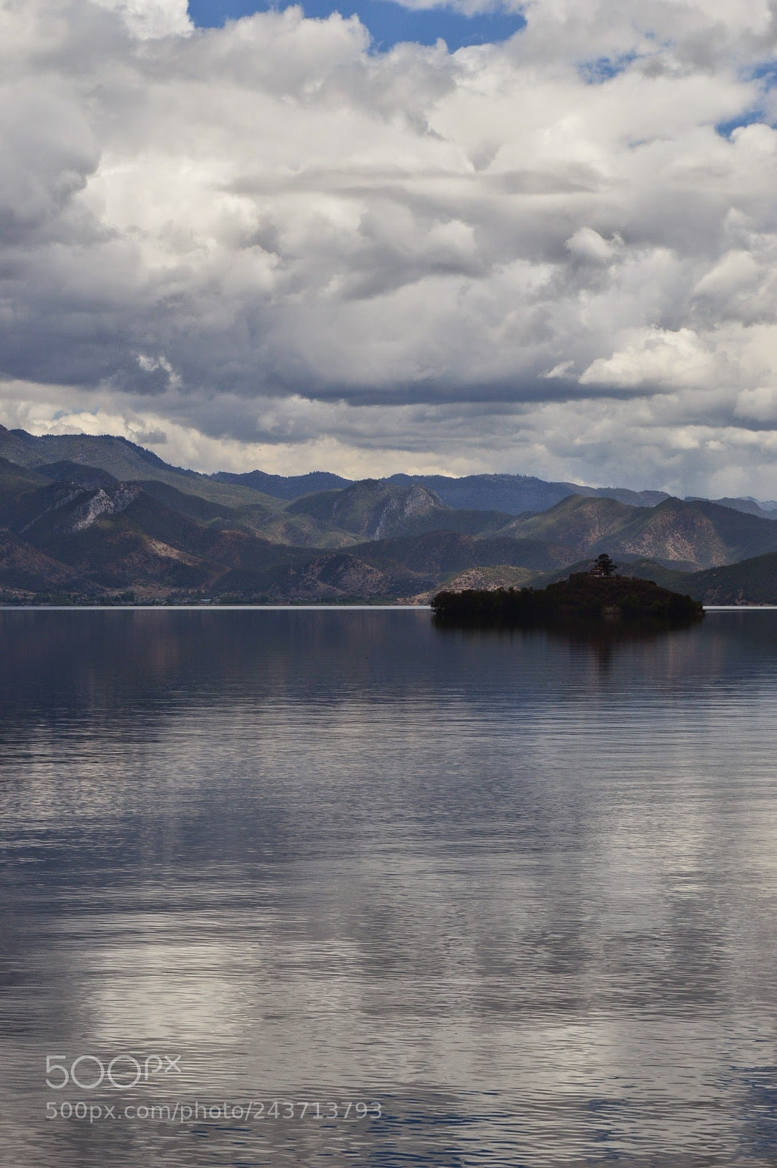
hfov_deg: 16.5
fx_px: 2675
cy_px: 584
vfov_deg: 24.6
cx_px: 388
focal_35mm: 82
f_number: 11
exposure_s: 1/500
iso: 320
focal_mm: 55
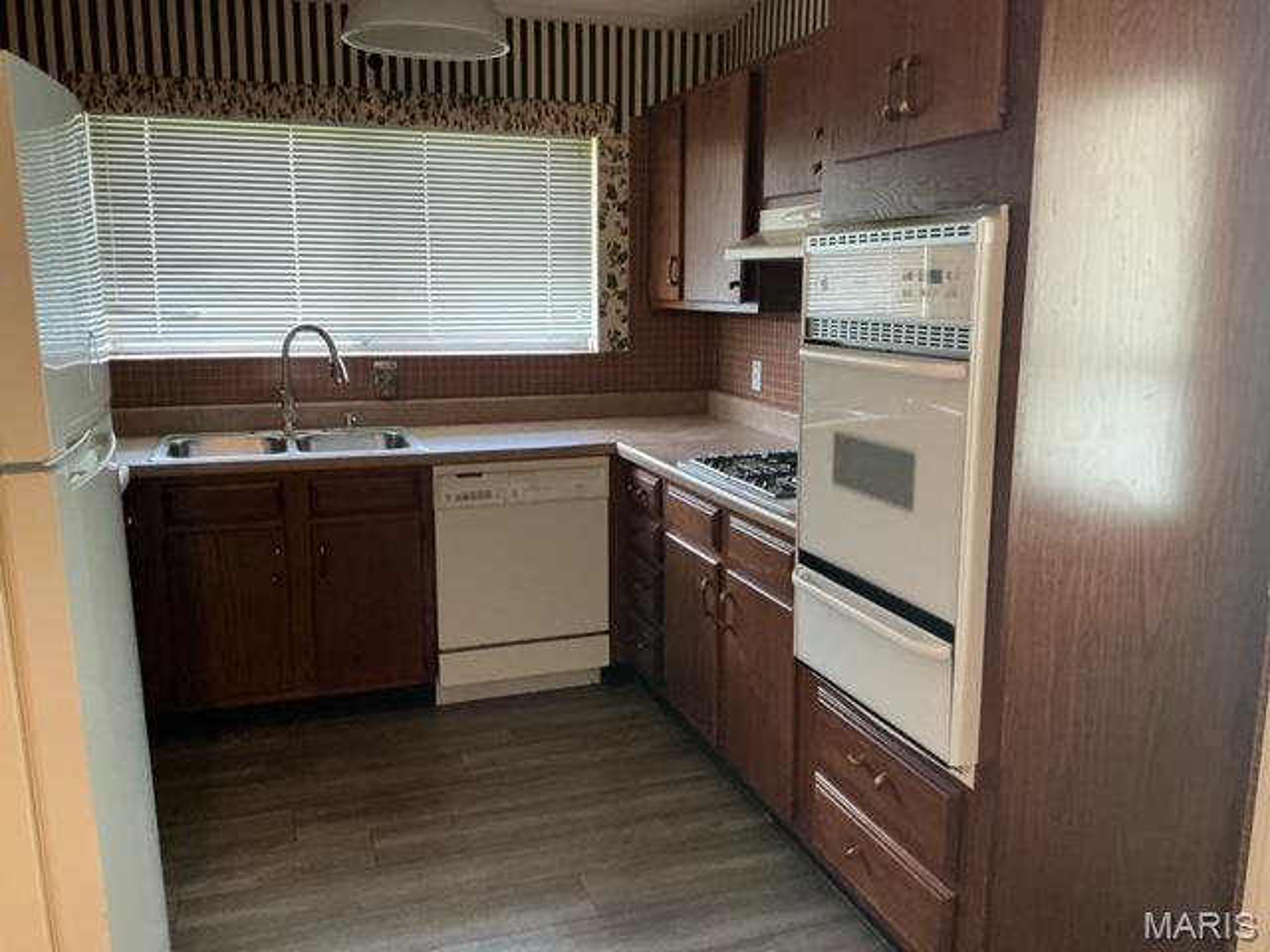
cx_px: 635
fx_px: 1064
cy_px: 476
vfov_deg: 48.2
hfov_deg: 61.7
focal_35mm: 29
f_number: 1.8
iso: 200
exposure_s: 1/40
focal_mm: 3
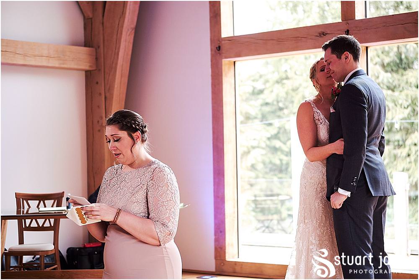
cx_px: 210
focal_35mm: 75
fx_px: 873
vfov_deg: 18.2
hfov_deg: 27.0
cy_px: 140
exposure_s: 1/160
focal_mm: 50
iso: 640
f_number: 2.2
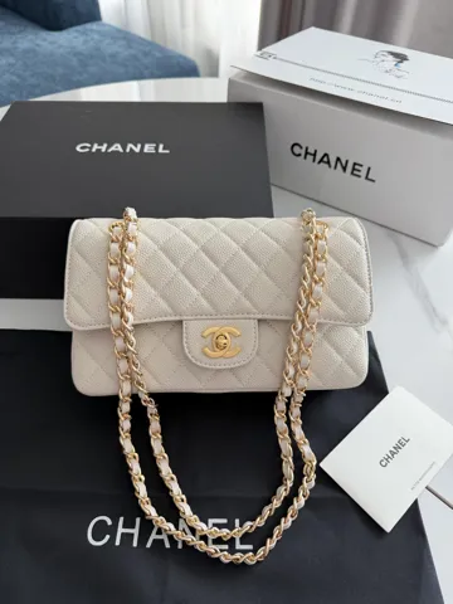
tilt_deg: -49.3
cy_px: 302
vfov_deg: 71.6
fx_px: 419
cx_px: 226
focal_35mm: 24
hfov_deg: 56.8
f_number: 1.78
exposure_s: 1/86
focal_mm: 6.76
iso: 200
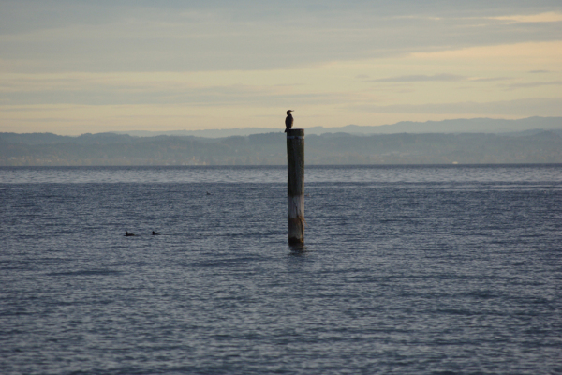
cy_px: 188
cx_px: 281
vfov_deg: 4.6
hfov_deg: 6.9
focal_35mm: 300
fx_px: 4683
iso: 400
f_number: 8
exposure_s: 1/180
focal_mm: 200
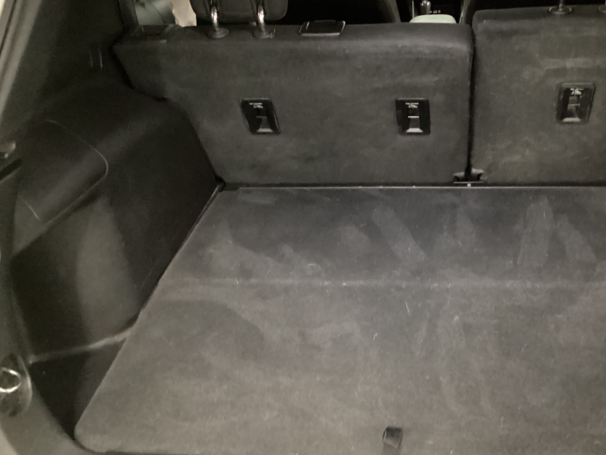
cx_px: 389
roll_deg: +2.1
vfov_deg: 35.0
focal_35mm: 41
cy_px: 180
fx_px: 718
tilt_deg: -28.8
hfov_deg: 45.3
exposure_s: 1/17
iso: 800
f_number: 2.4
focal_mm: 3.3
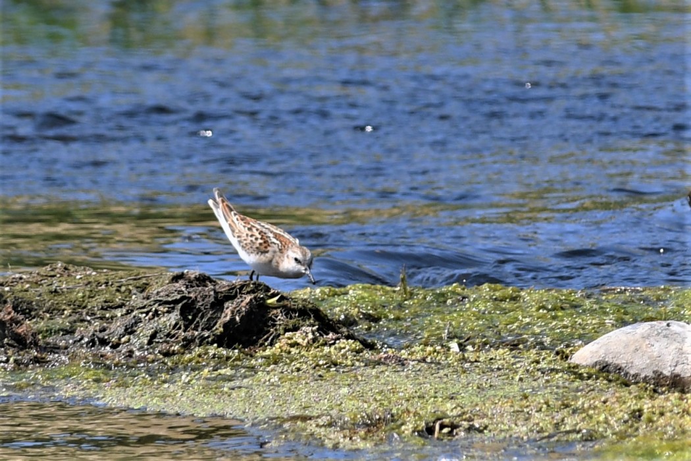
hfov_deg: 3.3
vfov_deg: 2.2
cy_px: 230
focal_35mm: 630
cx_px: 346
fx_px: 12092
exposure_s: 1/640
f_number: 7.1
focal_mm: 420
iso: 220
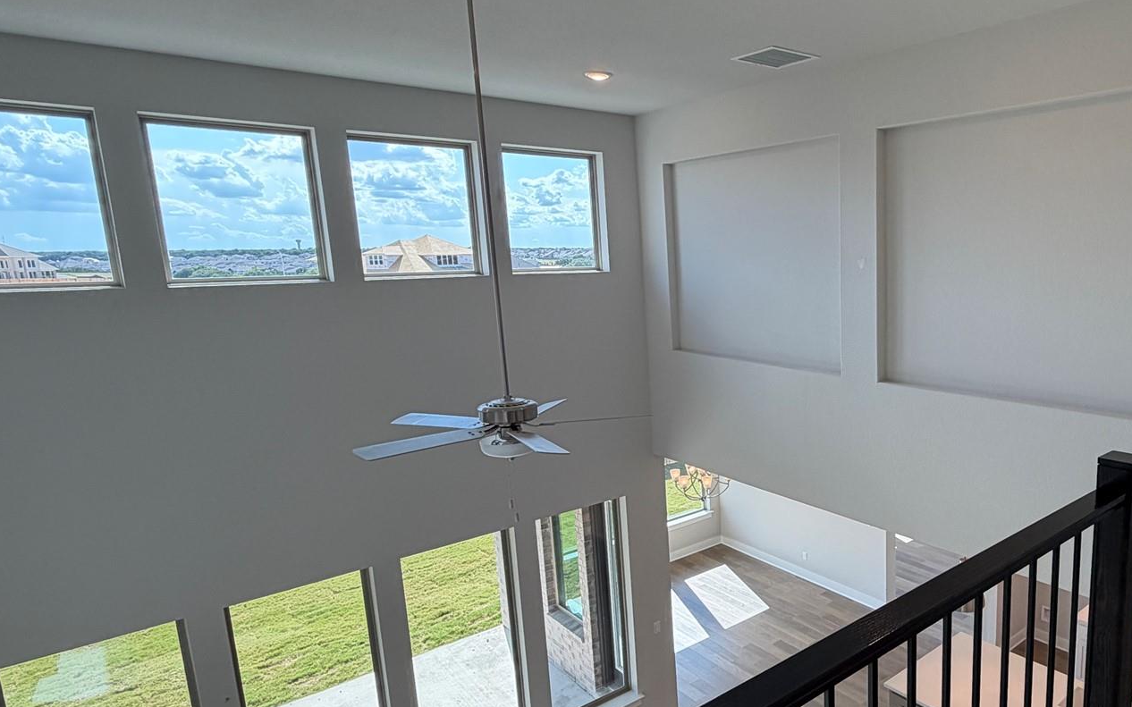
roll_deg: +0.2
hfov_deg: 70.6
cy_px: 382
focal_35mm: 24
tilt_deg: -9.4
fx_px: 740
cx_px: 825
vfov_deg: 51.0
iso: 50
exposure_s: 1/181
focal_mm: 2.22
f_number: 2.2
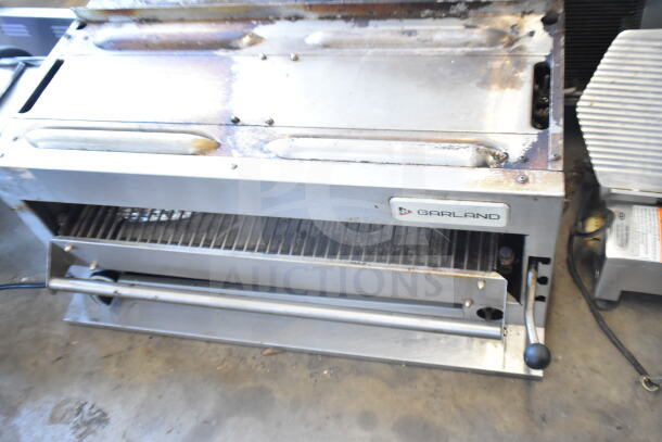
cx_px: 331
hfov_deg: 53.1
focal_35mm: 36
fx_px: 662
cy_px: 221
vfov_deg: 36.9
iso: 1600
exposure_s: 1/40
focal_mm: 24
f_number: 4
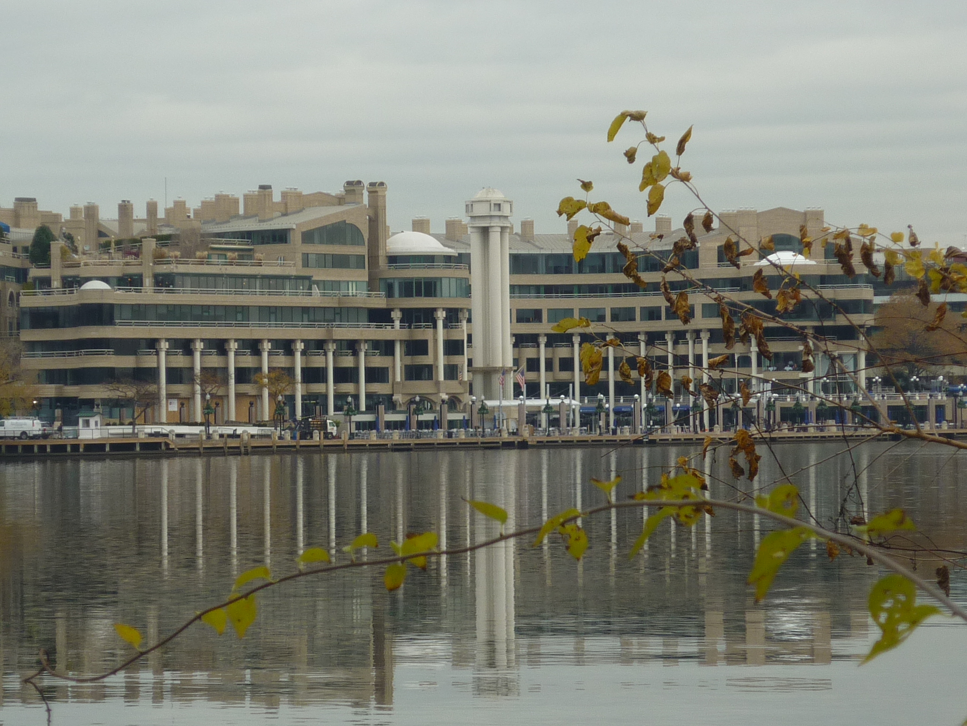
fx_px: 4134
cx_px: 484
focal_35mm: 148
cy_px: 363
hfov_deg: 13.3
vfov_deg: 10.0
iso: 80
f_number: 4.7
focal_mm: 15.3
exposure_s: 1/320
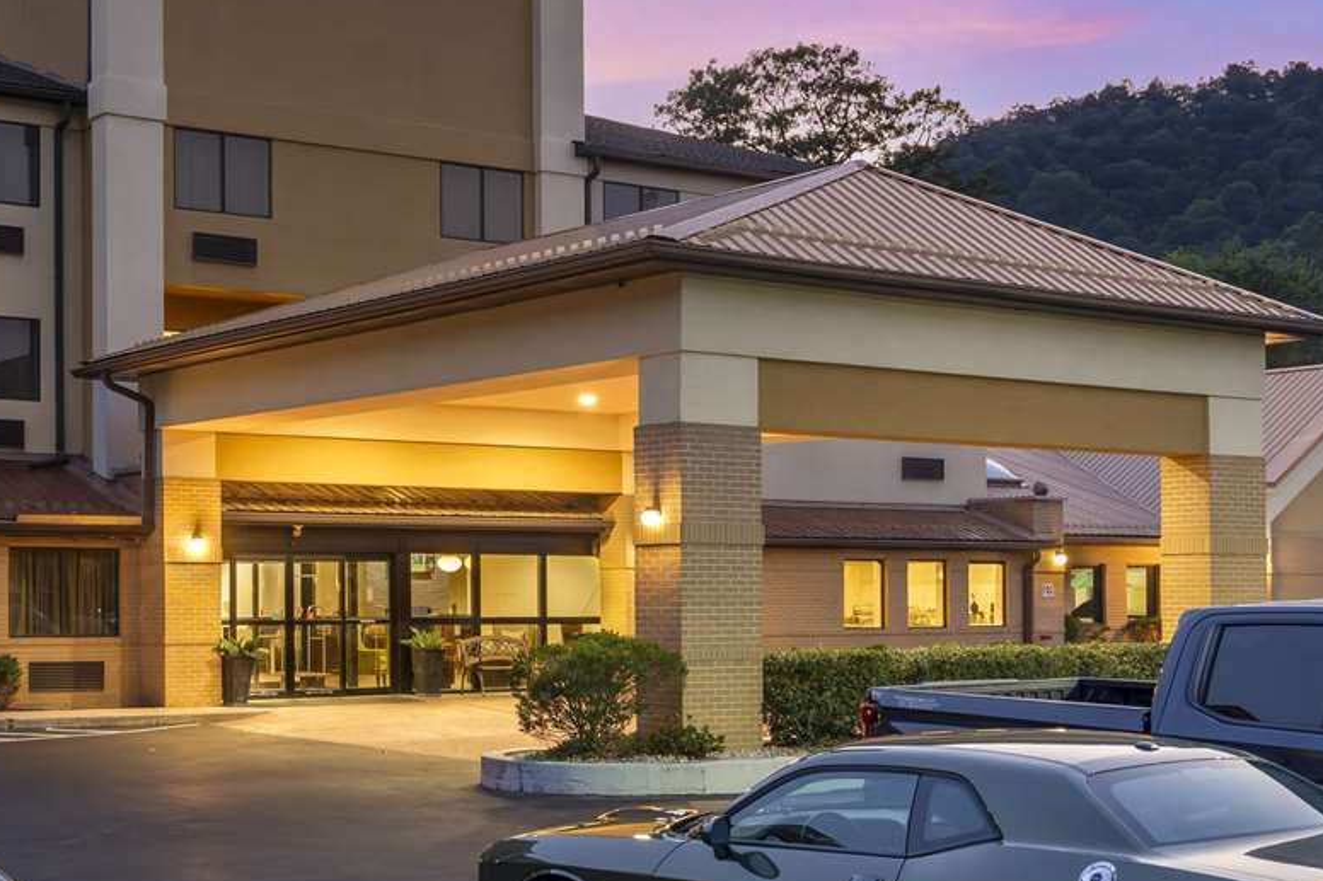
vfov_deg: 22.7
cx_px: 575
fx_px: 2131
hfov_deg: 34.4
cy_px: 68
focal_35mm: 58
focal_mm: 30
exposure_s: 8
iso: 200
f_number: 9
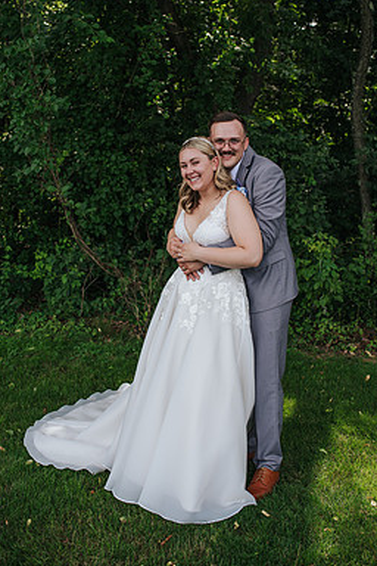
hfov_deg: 32.6
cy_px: 239
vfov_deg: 47.2
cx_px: 205
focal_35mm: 41
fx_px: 644
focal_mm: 35
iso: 100
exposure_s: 1/320
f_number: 3.2
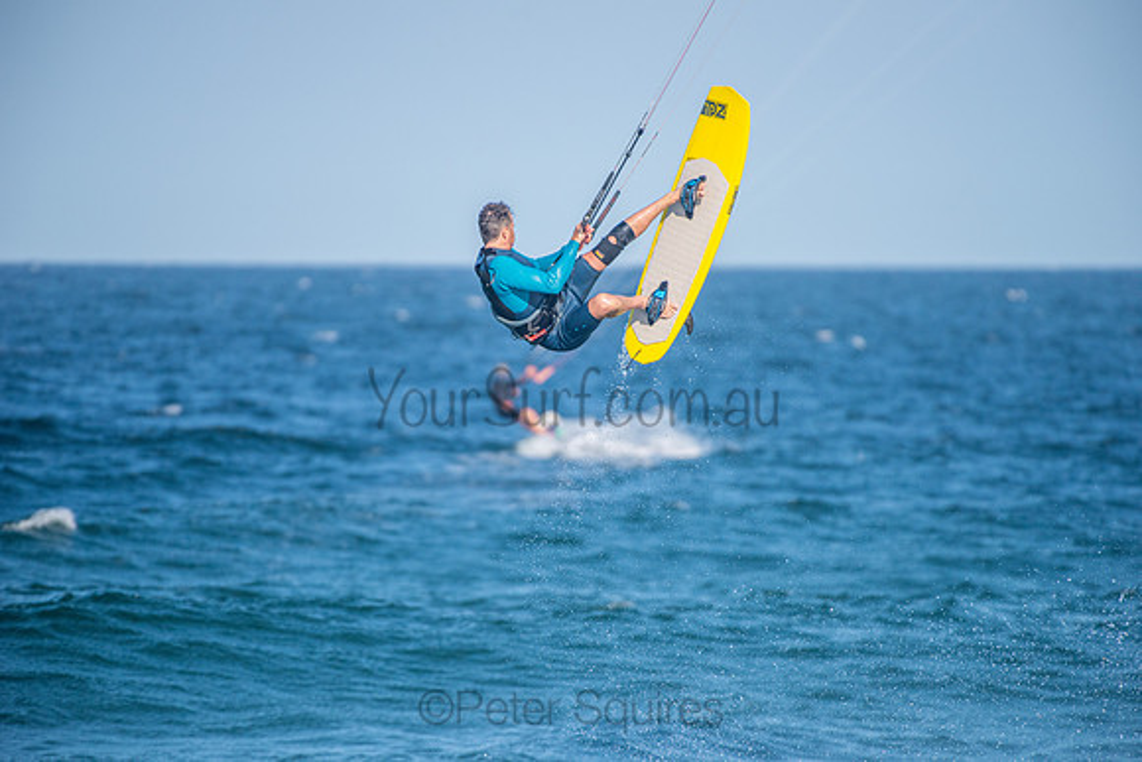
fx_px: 15864
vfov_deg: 2.8
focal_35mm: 500
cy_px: 381
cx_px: 571
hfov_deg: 4.1
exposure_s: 1/4000
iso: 560
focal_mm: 500
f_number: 5.6
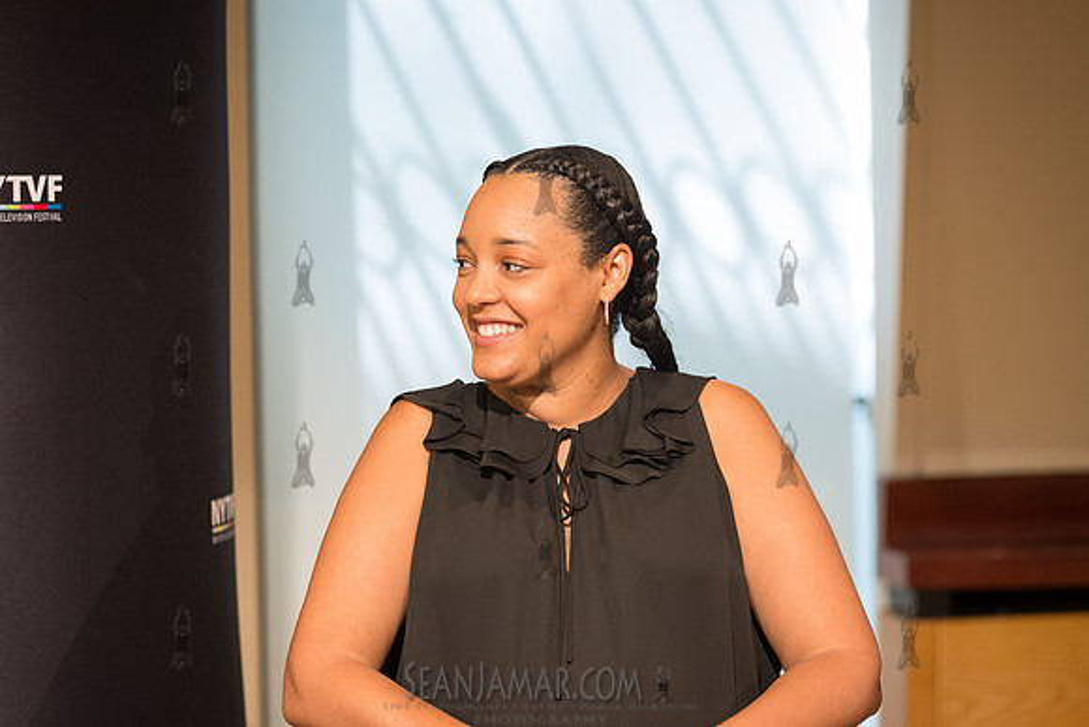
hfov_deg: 18.3
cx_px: 544
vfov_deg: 12.2
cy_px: 364
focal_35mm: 112
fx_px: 3389
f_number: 4
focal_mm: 112
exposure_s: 1/250
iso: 2500
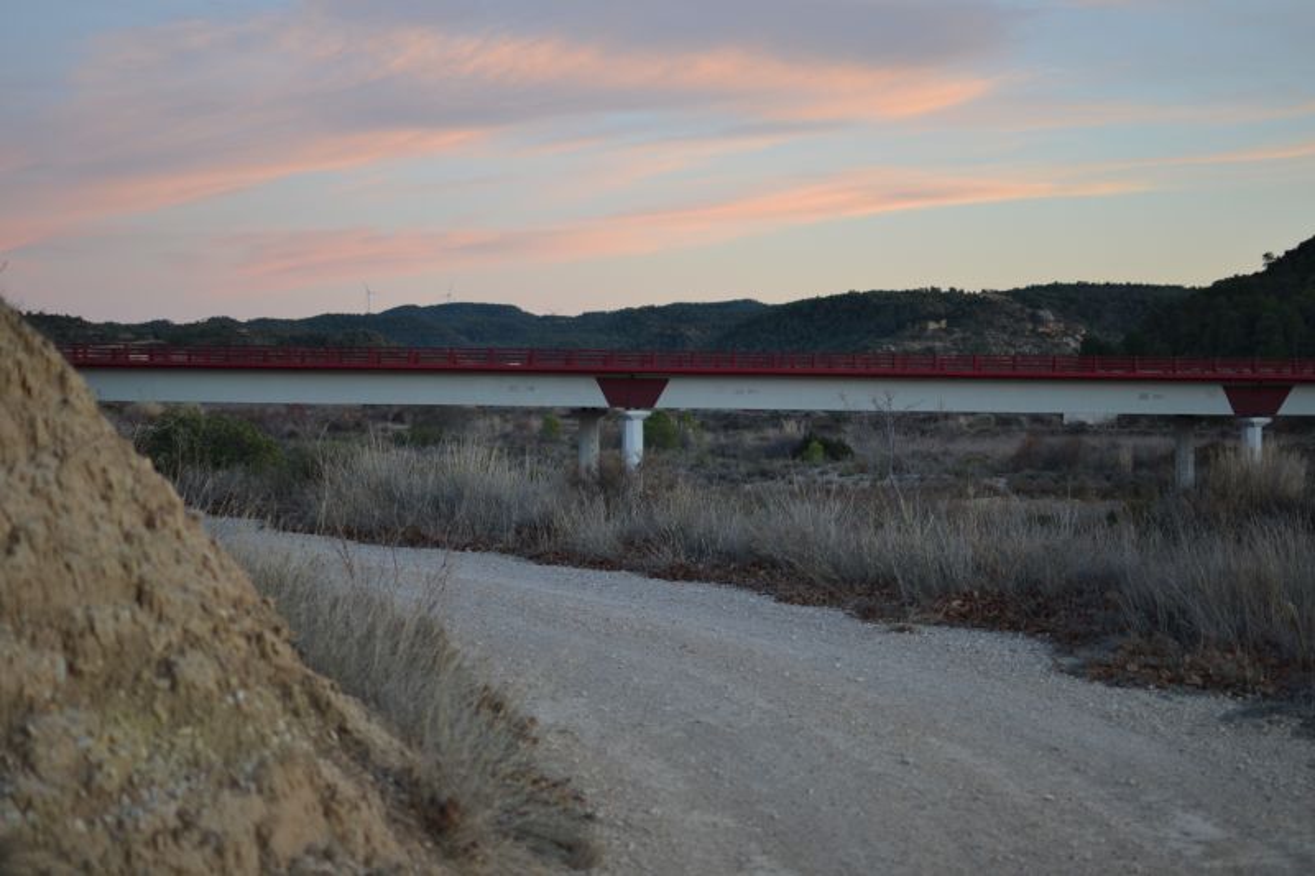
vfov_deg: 25.7
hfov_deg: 37.9
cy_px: 438
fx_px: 1917
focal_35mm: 52
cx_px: 658
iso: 100
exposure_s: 1/125
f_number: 2
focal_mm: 35
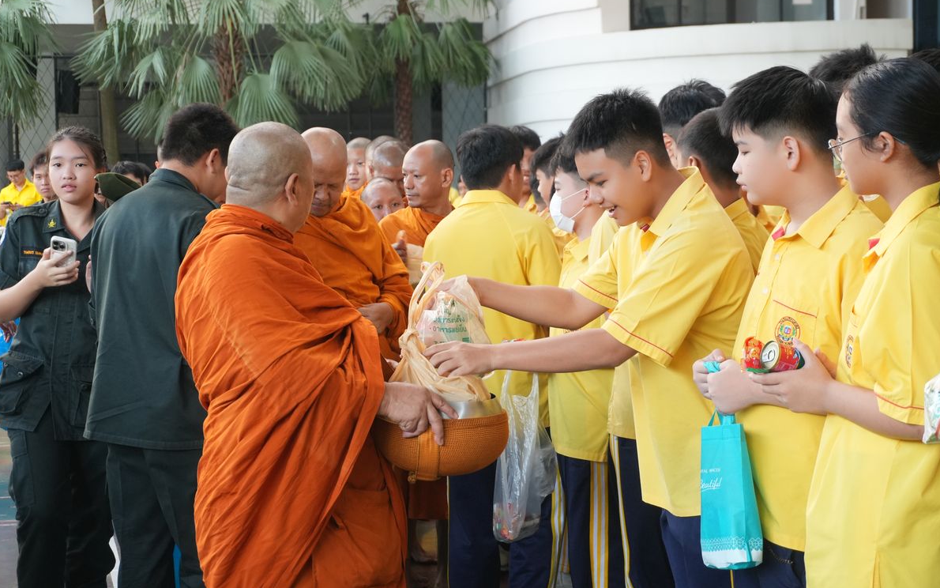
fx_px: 1935
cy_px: 305
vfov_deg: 17.3
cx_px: 469
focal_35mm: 76
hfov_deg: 27.3
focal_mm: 49
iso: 1000
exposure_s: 1/160
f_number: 5.6
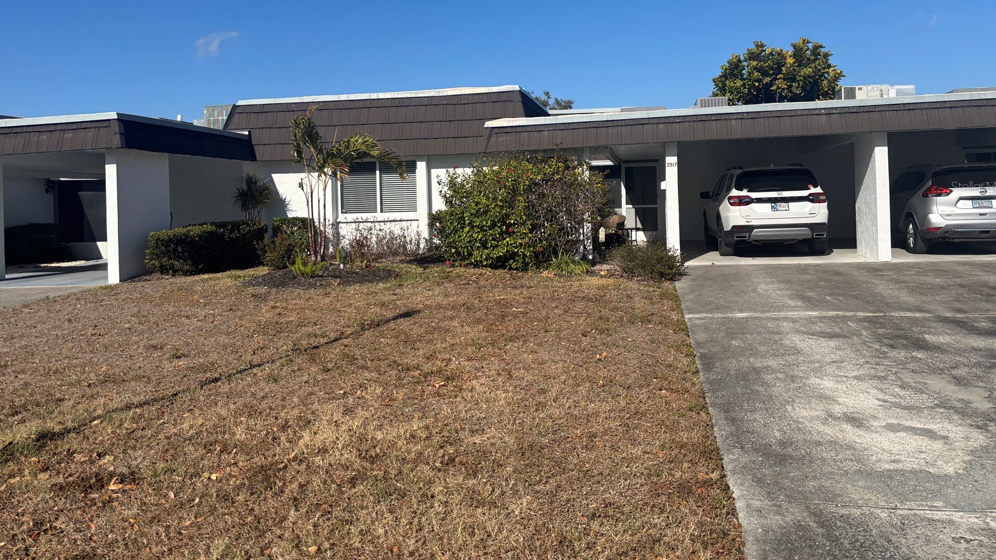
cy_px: 186
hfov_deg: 66.1
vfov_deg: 39.7
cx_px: 502
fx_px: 766
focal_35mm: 29
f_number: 1.6
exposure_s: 1/4255
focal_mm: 5.96
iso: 50
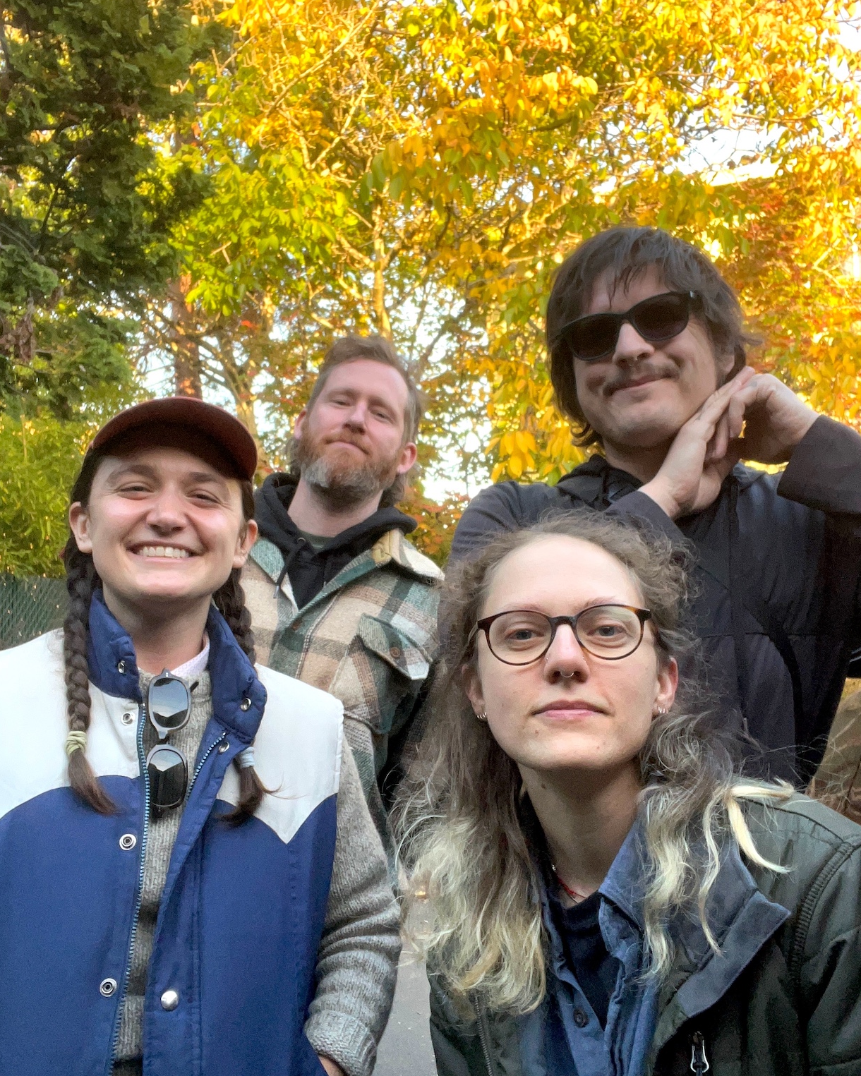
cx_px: 426
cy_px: 568
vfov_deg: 55.6
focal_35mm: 32
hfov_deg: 45.8
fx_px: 1019
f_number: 2.2
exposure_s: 1/121
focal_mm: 2.71
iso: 80
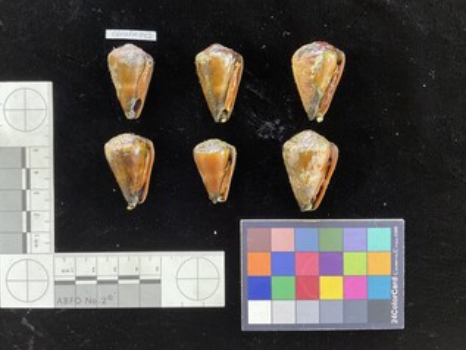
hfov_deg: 56.7
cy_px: 165
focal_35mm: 32
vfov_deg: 44.2
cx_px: 213
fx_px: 431
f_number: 1.8
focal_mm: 3
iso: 160
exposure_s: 1/50
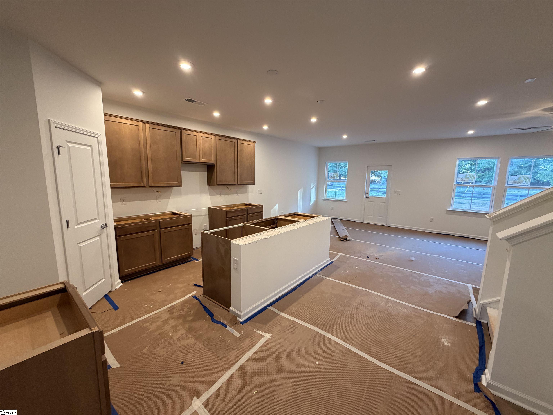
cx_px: 276
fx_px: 224
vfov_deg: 85.7
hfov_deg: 102.1
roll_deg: -1.1
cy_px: 208
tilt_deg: -7.9
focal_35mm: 14
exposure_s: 1/120
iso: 320
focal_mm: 2.22
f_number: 2.2
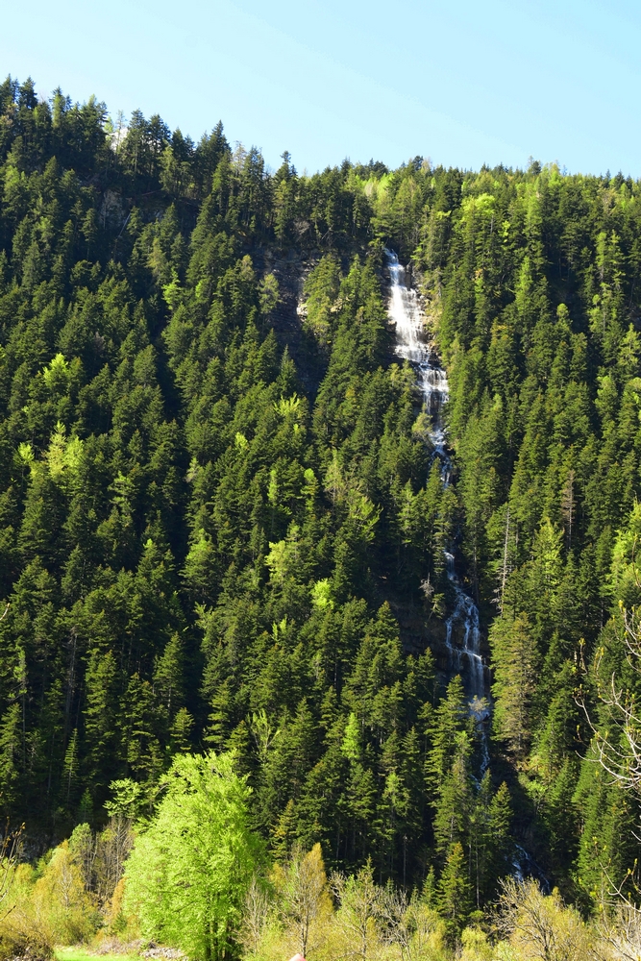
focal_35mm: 52
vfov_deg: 37.8
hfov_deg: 25.8
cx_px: 320
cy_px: 480
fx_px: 1402
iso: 100
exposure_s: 1/30
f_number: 9
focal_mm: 35
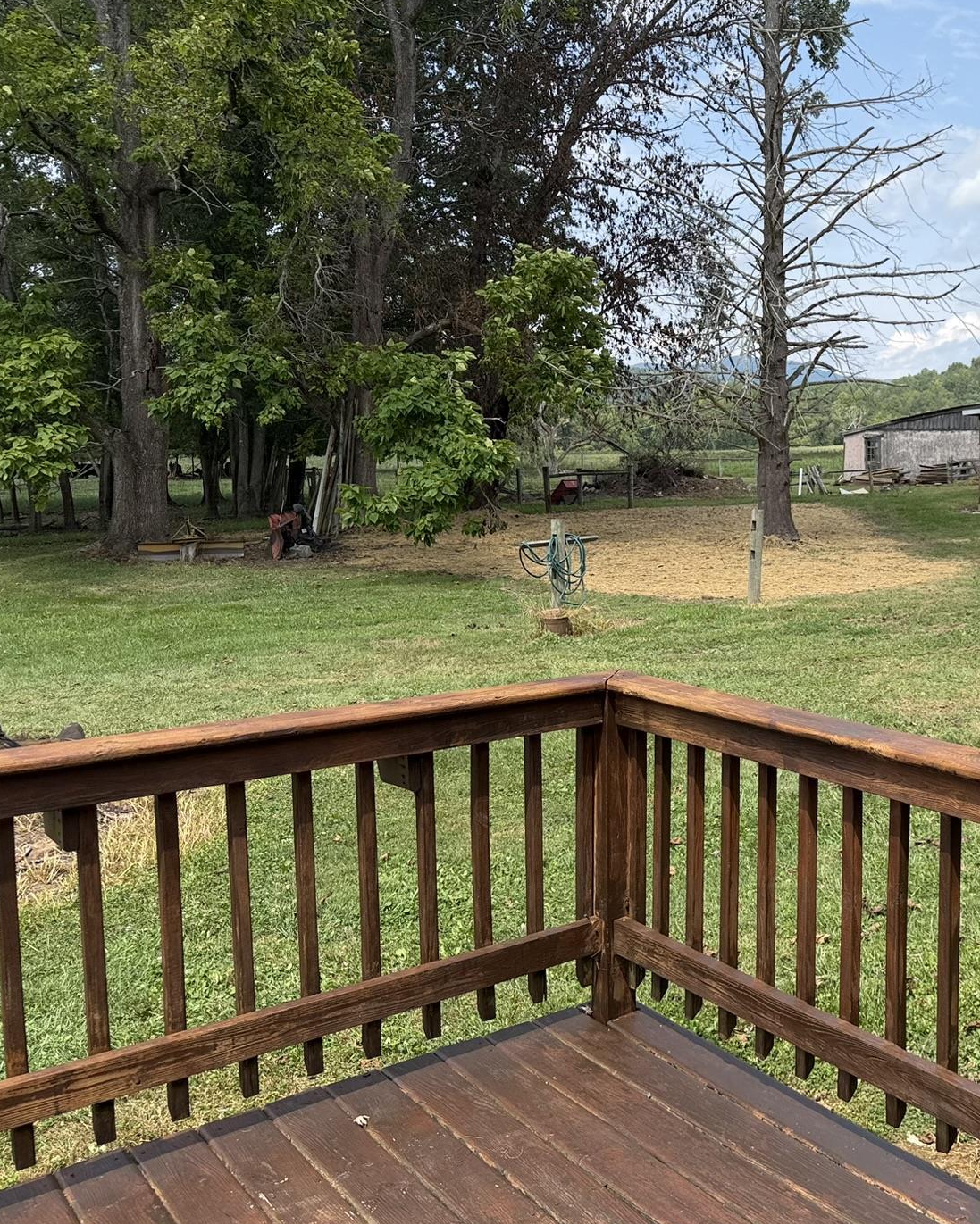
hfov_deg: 39.5
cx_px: 866
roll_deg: -0.1
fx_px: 1269
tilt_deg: -7.0
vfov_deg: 51.5
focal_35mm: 35
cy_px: 575
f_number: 1.78
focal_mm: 6.76
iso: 80
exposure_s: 1/3425
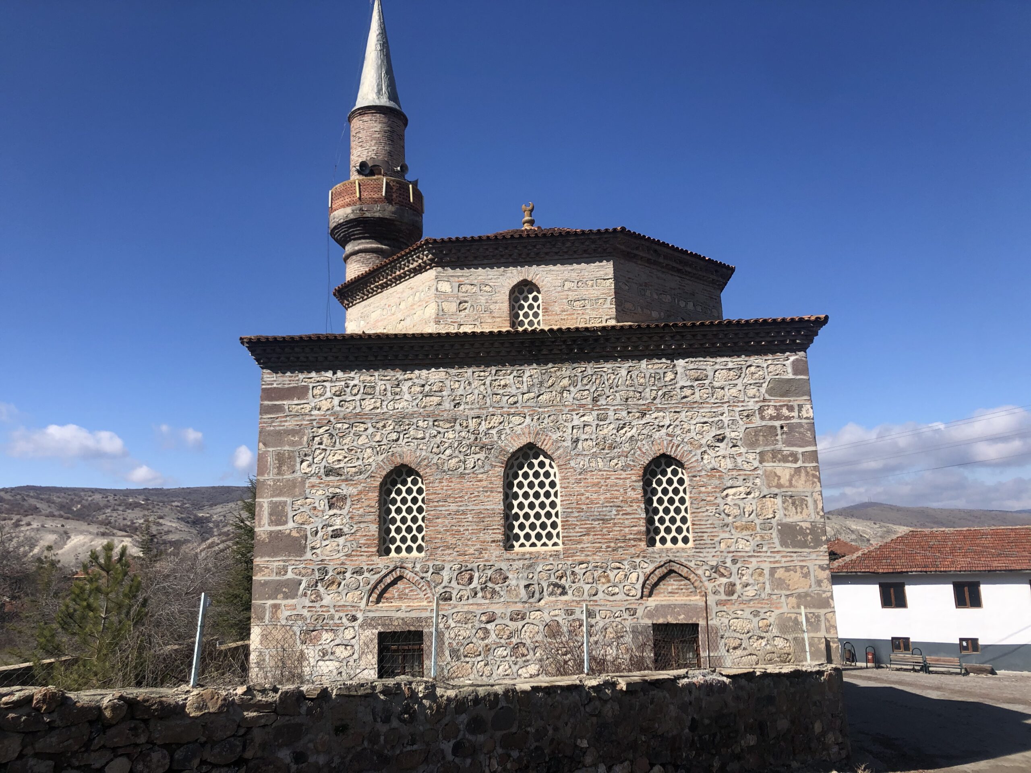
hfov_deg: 63.4
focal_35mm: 28
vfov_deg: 49.7
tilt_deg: +11.4
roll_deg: +1.0
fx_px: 834
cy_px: 386
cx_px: 516
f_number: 1.8
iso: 20
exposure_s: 1/2525
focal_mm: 3.99
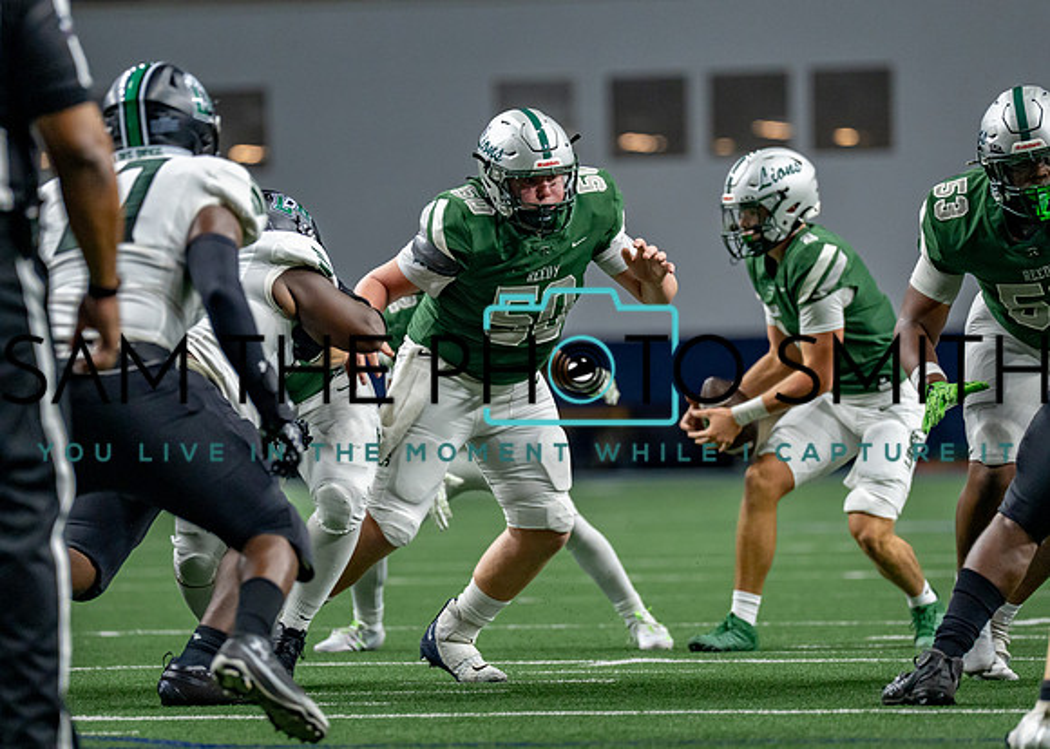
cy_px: 382
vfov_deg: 4.5
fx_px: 9461
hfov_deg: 6.4
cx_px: 515
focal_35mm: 317
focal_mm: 200
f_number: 2.8
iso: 1250
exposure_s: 1/1000
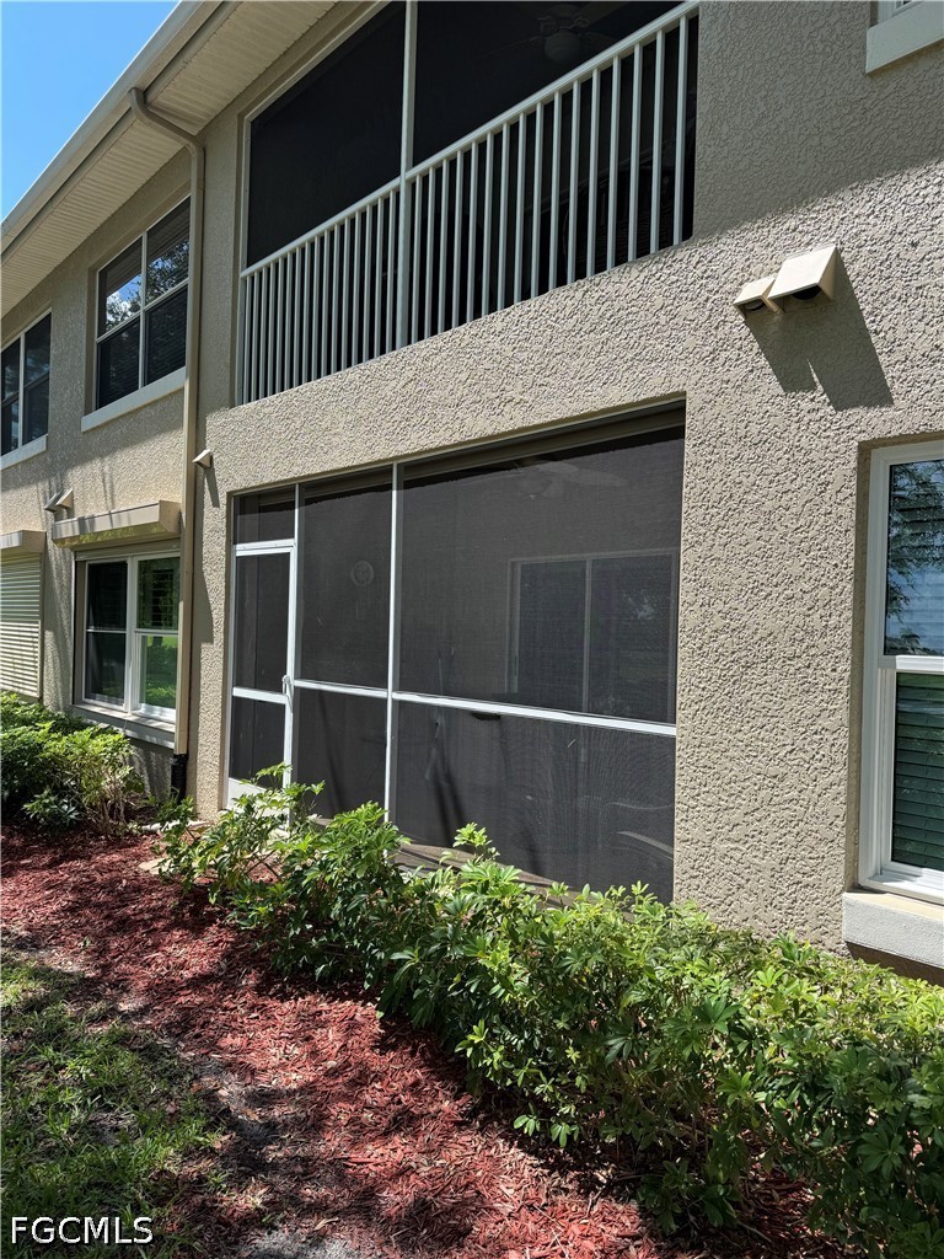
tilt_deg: -0.1
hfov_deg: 56.8
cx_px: 472
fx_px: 873
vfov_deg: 71.6
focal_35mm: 24
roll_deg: -0.8
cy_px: 630
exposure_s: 1/1637
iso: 80
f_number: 1.78
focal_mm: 6.76
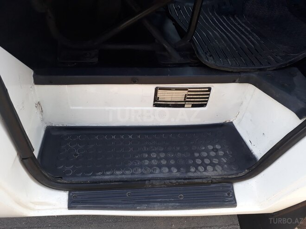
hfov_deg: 65.3
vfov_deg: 51.4
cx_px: 153
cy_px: 114
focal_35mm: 27
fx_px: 239
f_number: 1.9
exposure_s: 1/102
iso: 40
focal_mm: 3.6
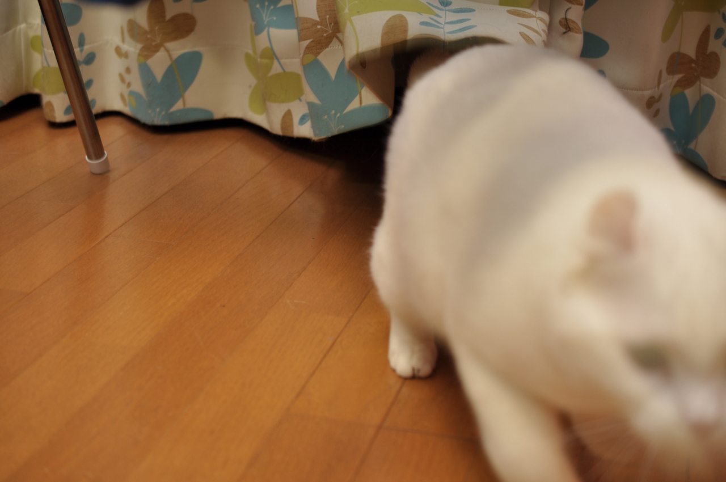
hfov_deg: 33.4
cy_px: 241
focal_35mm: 60
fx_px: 1208
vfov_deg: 22.6
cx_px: 363
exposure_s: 1/60
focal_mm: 40
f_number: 2.8
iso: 200
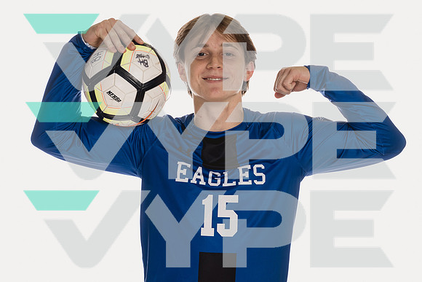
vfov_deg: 16.9
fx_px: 950
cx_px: 222
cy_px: 152
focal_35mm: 81
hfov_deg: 25.0
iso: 640
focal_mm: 70
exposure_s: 1/60
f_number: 5.6
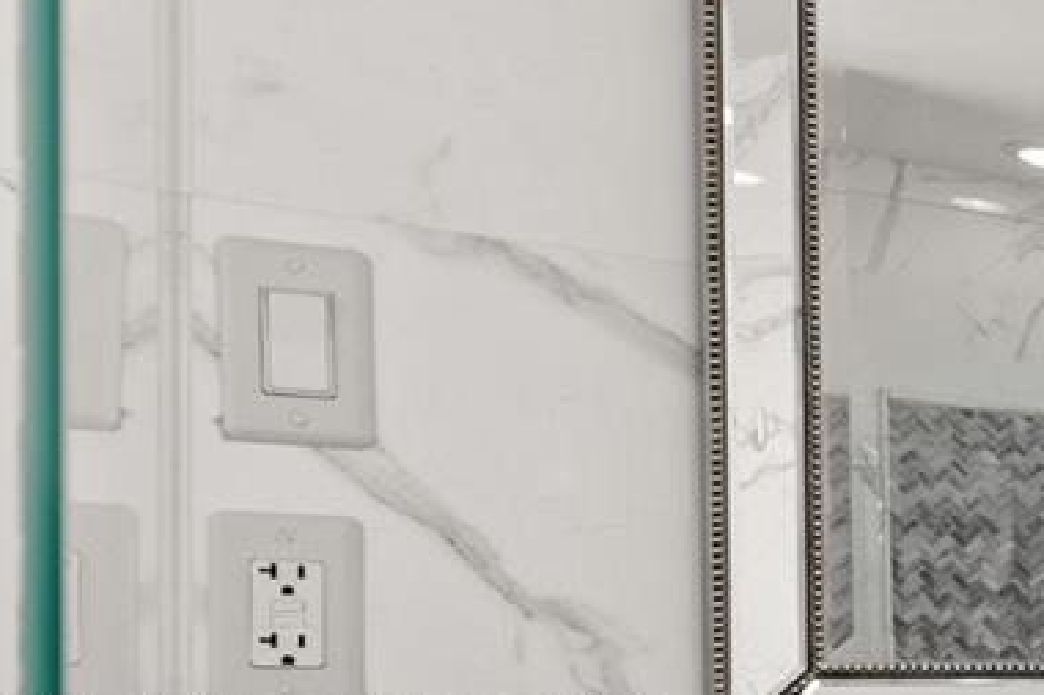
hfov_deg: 20.4
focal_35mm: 59
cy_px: 728
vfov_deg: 22.0
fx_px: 1710
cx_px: 1989
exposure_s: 1/8
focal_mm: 14
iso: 400
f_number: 8
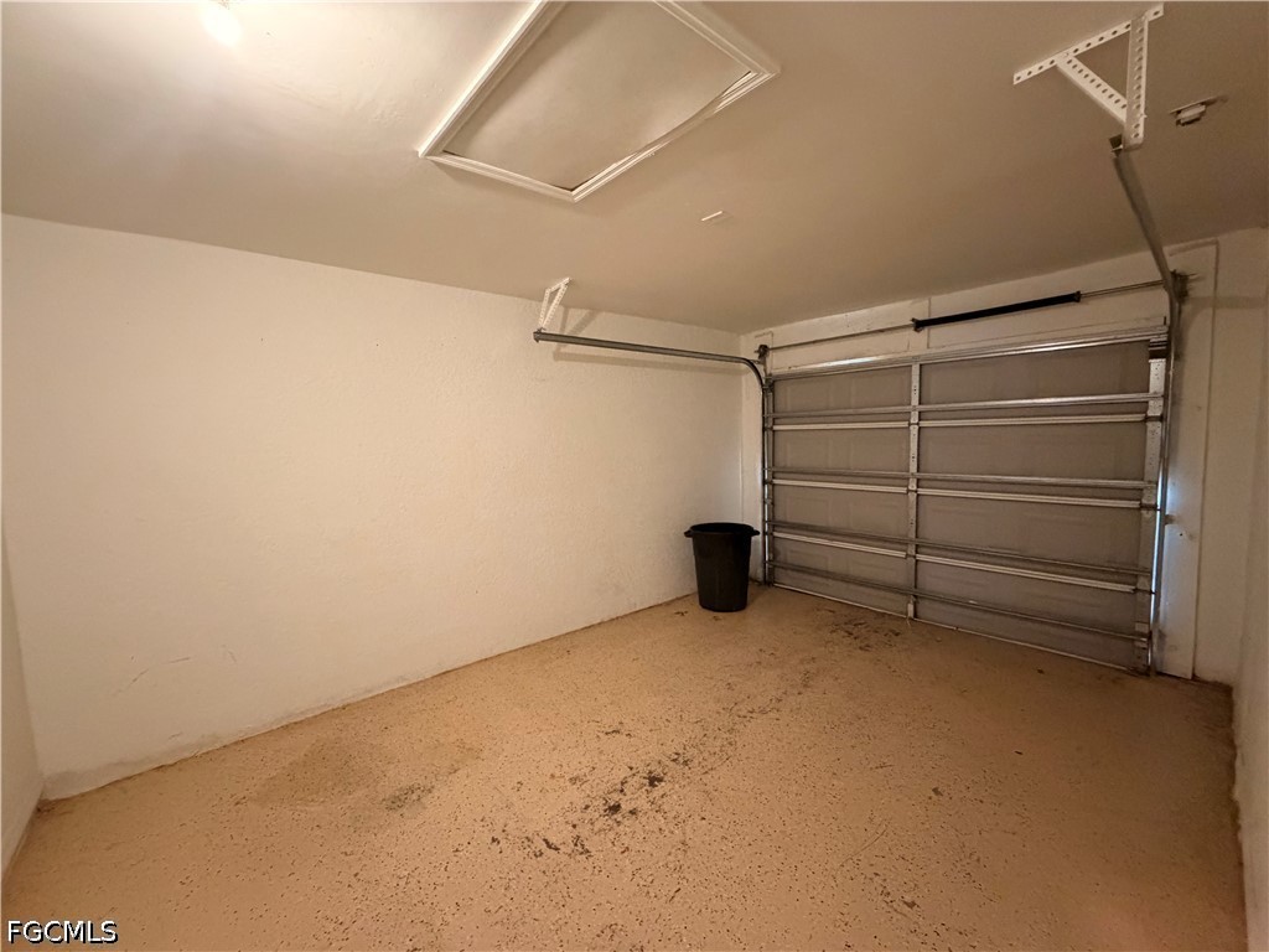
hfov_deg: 102.1
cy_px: 476
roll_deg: +2.7
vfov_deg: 85.7
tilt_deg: -4.4
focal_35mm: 14
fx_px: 513
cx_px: 634
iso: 1000
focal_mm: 2.22
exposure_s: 1/60
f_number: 2.2
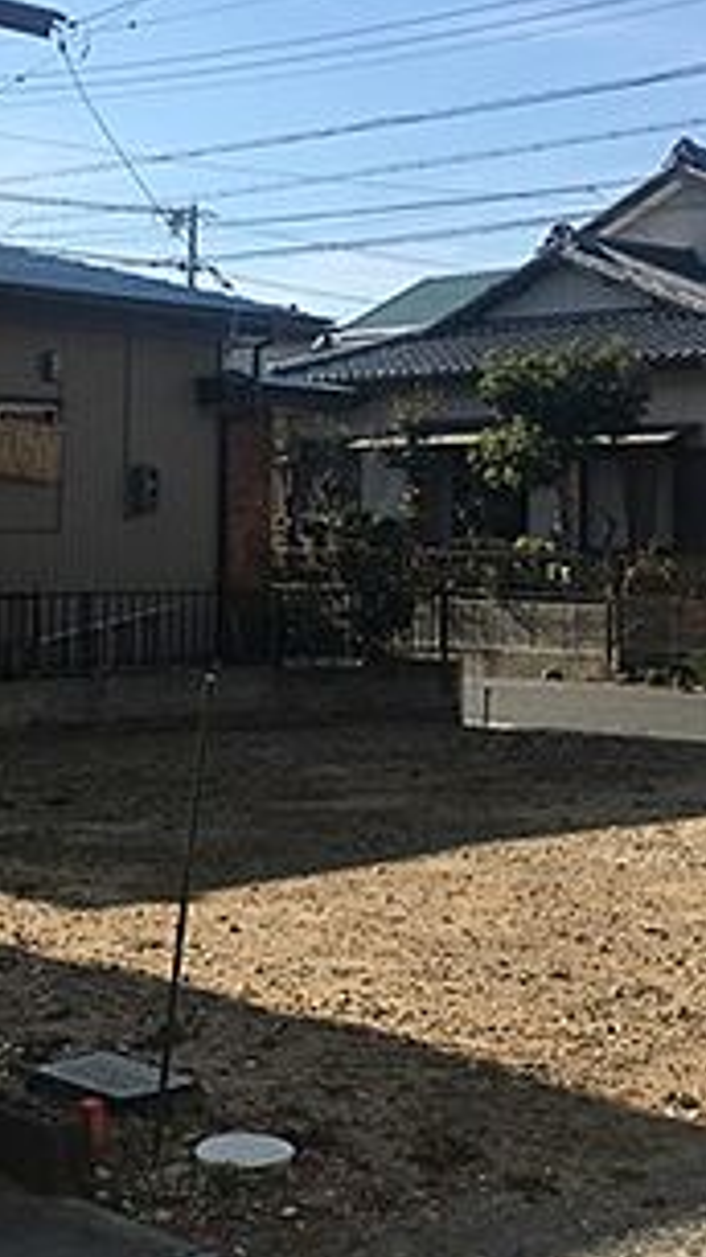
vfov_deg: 33.8
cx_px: 369
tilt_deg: +1.9
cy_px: 571
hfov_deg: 19.4
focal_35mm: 62
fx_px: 2065
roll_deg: +0.3
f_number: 2.2
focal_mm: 4.15
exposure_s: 1/1538
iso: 25
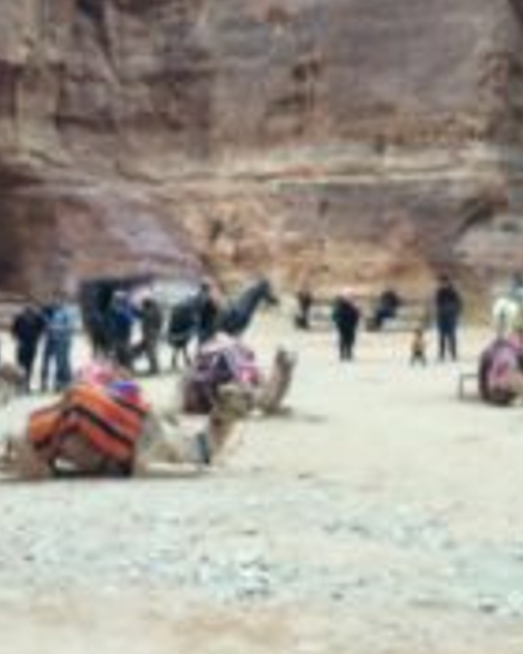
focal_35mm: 67
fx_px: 1296
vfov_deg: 28.1
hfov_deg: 22.5
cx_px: 418
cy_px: 224
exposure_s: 1/30
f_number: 2.2
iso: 64
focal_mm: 4.12
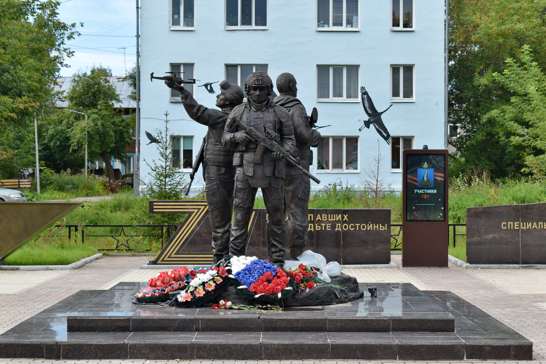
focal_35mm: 72
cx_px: 273
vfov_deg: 18.9
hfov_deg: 28.1
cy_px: 182
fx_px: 1092
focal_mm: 48
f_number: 8
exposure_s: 1/250
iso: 200
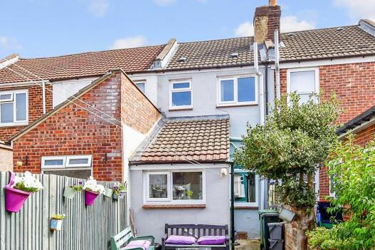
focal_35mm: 35
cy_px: 189
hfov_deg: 54.4
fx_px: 364
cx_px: 183
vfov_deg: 36.9
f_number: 8
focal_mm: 12
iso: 320
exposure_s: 1/250
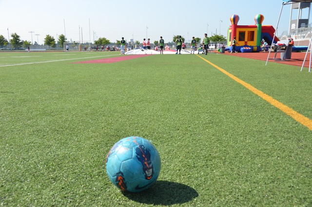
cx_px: 156
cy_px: 104
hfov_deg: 53.2
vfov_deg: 36.7
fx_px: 311
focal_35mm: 36
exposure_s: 1/250
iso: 125
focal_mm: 24
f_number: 8
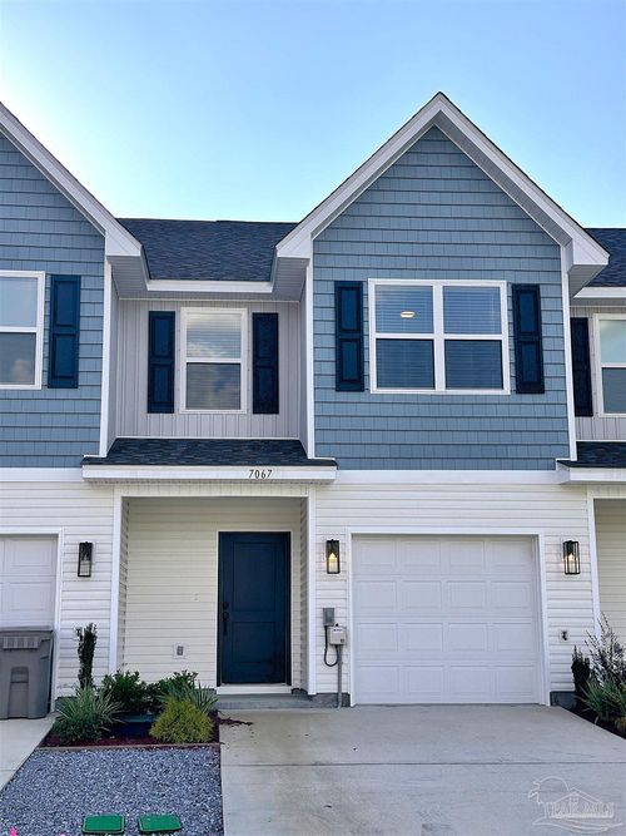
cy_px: 418
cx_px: 313
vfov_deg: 39.7
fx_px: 1158
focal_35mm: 48
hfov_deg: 30.3
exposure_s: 1/2667
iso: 64
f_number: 1.78
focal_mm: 6.86
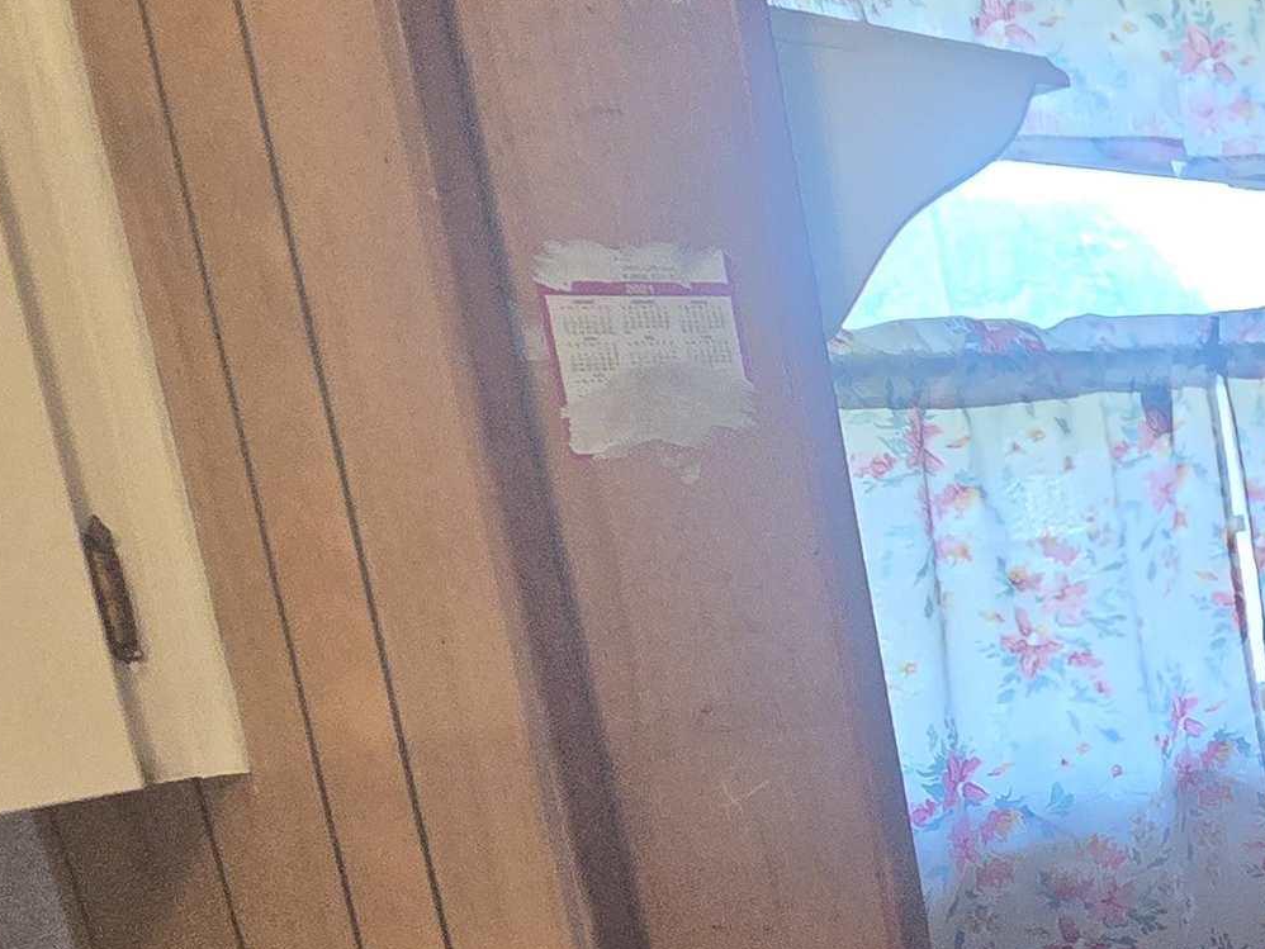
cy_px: 701
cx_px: 1766
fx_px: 1462
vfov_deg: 35.3
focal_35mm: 40
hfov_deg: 31.5
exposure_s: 1/60
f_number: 2.2
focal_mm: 2.2
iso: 500
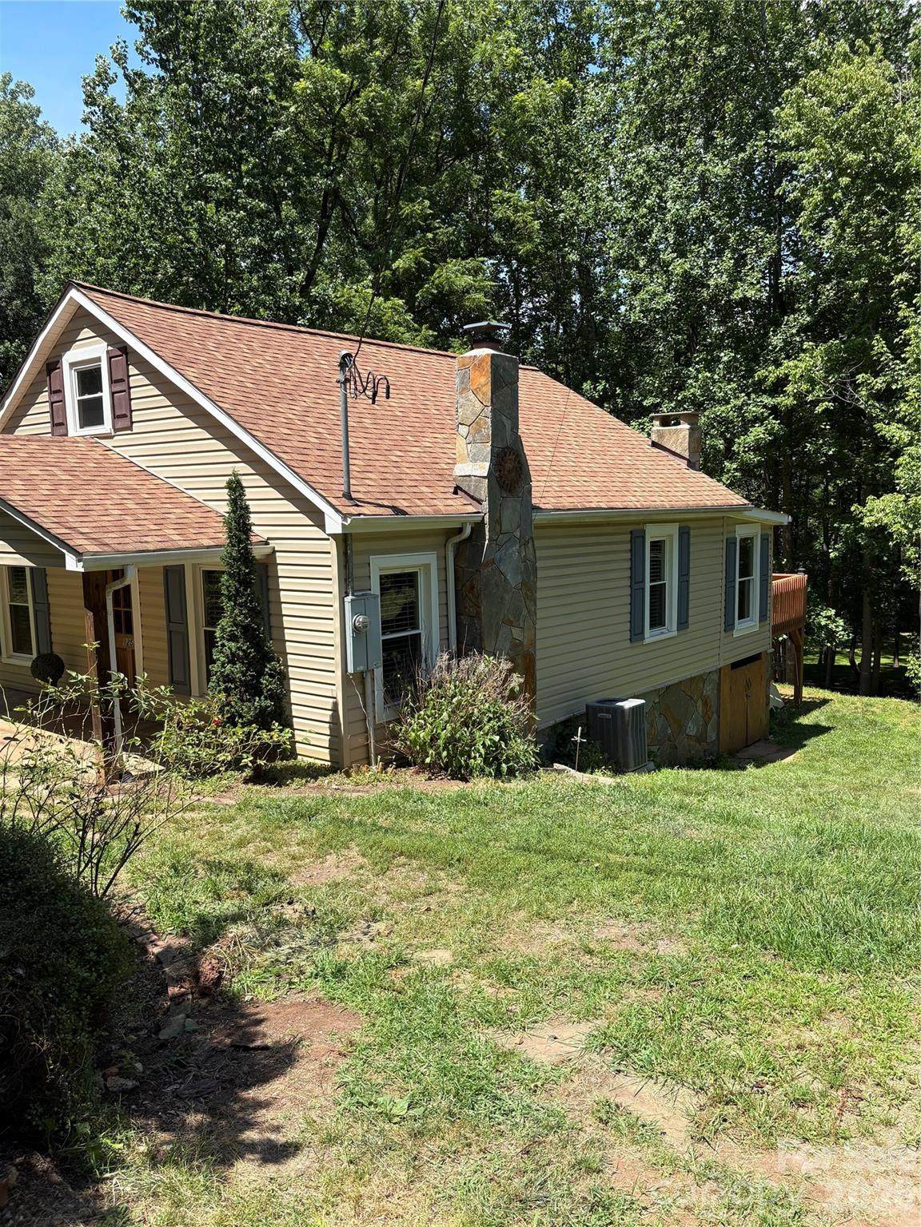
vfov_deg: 67.3
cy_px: 614
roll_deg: +1.0
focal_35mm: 26
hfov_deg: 53.1
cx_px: 460
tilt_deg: -5.6
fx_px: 922
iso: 50
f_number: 1.6
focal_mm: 5.96
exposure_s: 1/1706
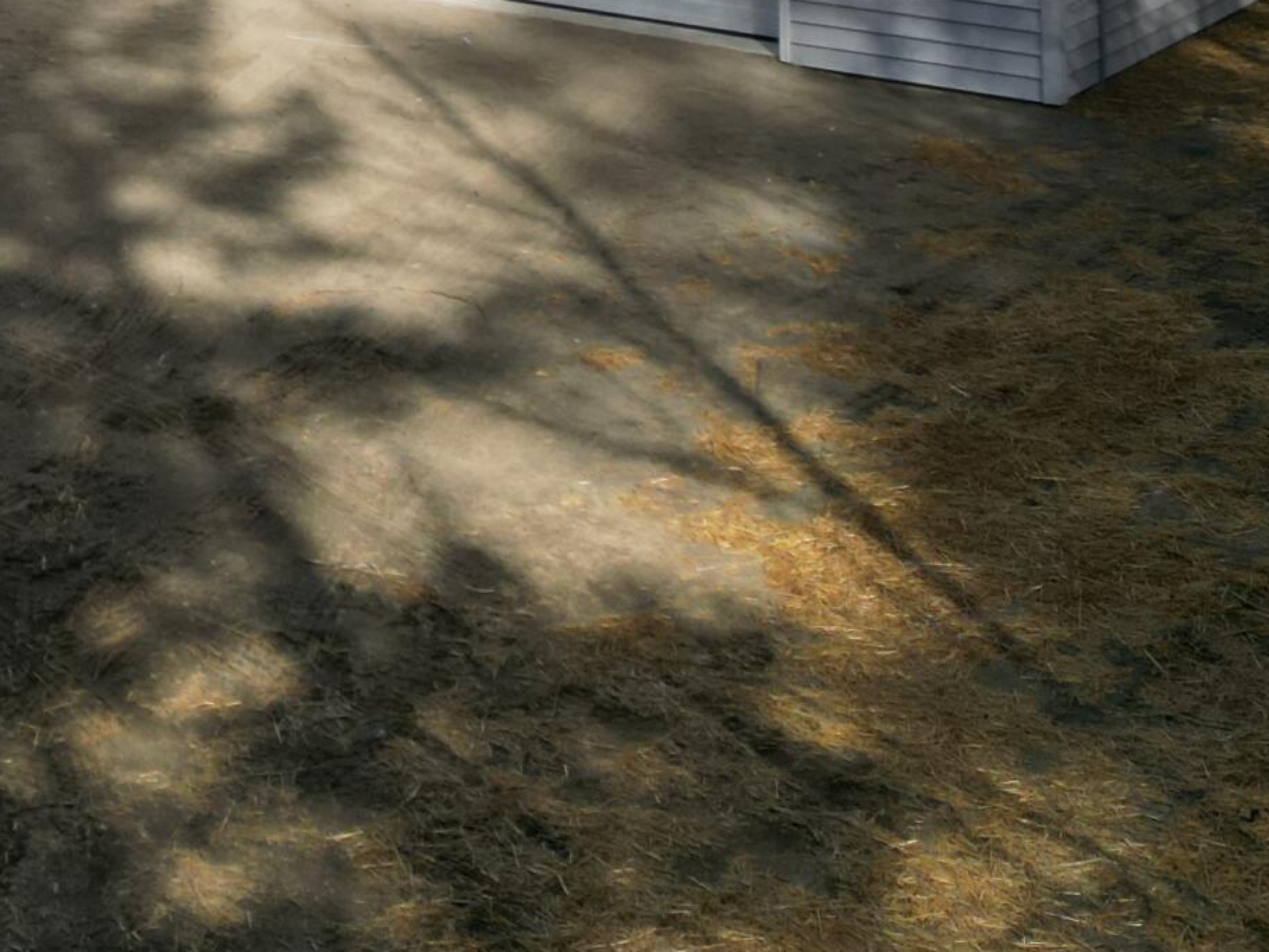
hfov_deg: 23.4
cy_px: -590
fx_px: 2897
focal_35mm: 79
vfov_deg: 16.5
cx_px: -85
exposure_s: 1/5000
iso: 200
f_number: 1.7
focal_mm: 6.72
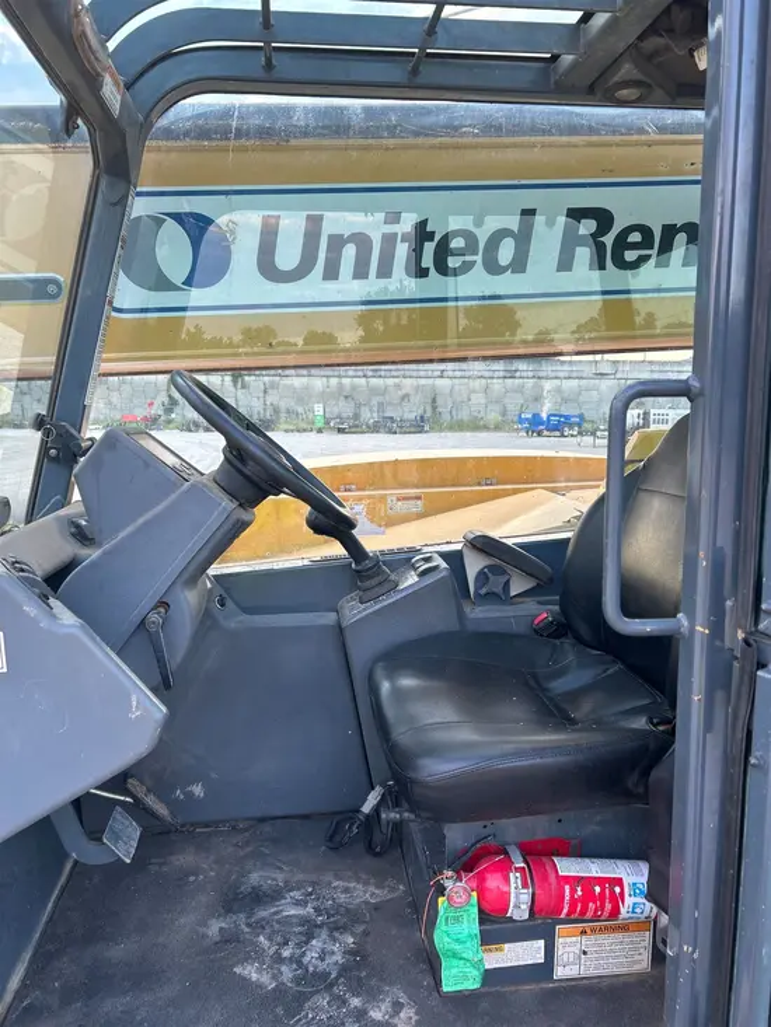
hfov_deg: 53.1
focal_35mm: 26
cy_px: 514
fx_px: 772
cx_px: 386
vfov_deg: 67.3
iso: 50
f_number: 1.5
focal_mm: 5.7
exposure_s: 1/121
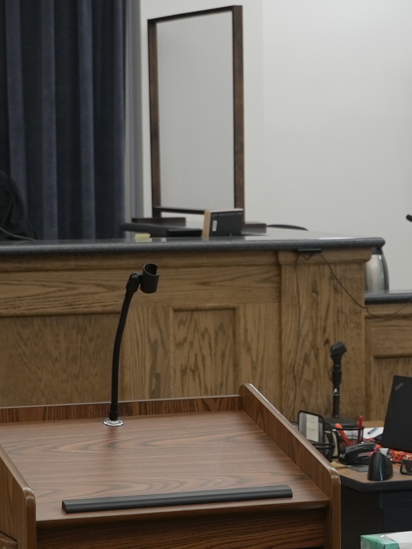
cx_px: 374
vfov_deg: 15.2
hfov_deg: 11.3
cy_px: 338
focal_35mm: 130
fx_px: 2062
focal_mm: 41
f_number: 4
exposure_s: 1/60
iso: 500
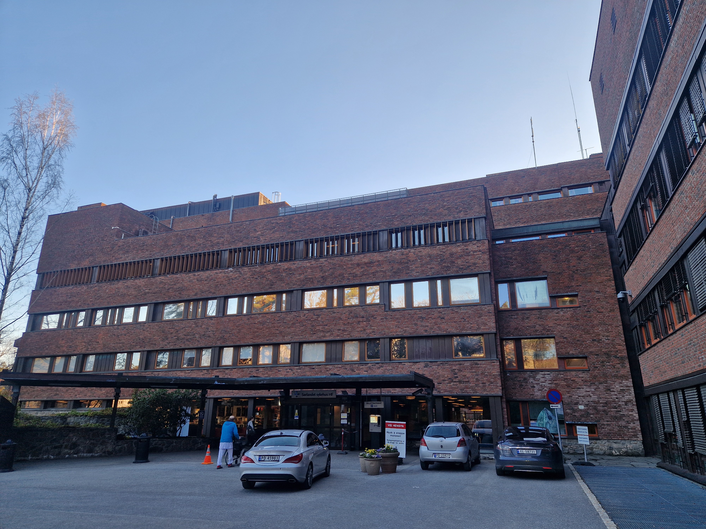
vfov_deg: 58.9
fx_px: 469
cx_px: 353
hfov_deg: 73.9
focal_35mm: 23
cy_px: 264
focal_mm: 5.4
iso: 50
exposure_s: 1/210
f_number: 1.8
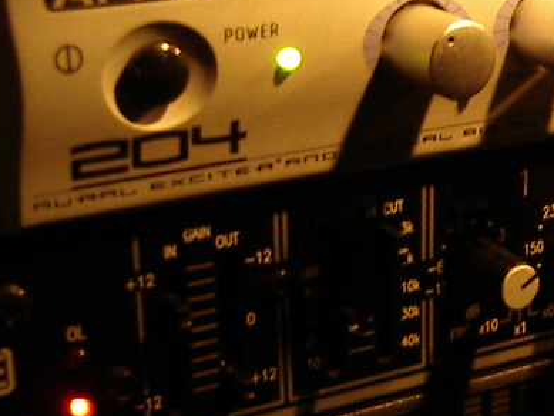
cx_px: 671
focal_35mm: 100
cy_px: 321
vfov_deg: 14.7
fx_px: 1601
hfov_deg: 18.6
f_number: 2.6
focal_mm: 5.8
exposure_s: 1/4
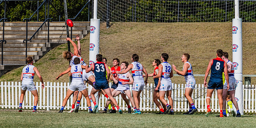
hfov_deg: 3.9
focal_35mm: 573
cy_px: 68
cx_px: 95
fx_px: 3793
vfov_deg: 1.9
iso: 800
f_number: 13
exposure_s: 1/1600
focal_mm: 420
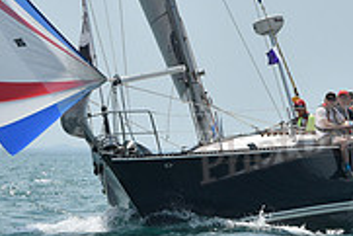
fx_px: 6280
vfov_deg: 2.2
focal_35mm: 640
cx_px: 98
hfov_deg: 3.2
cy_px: 59
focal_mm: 200
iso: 250
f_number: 9
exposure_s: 1/1250
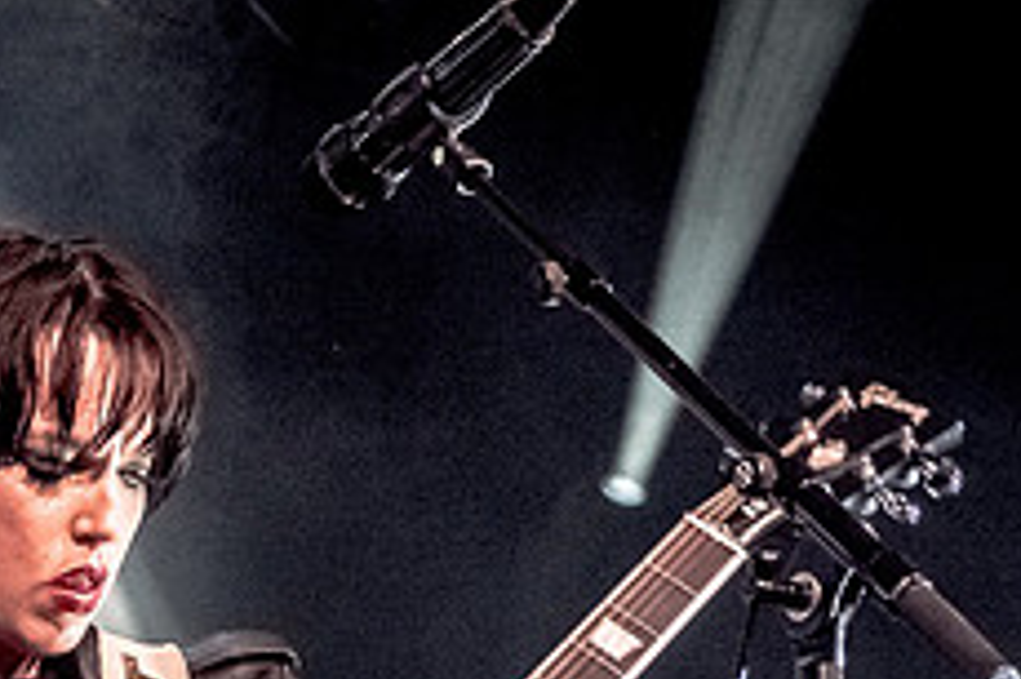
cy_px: 601
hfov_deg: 11.2
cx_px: 117
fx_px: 5158
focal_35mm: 182
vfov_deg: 7.5
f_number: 4
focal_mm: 28
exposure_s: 1/125
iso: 1250
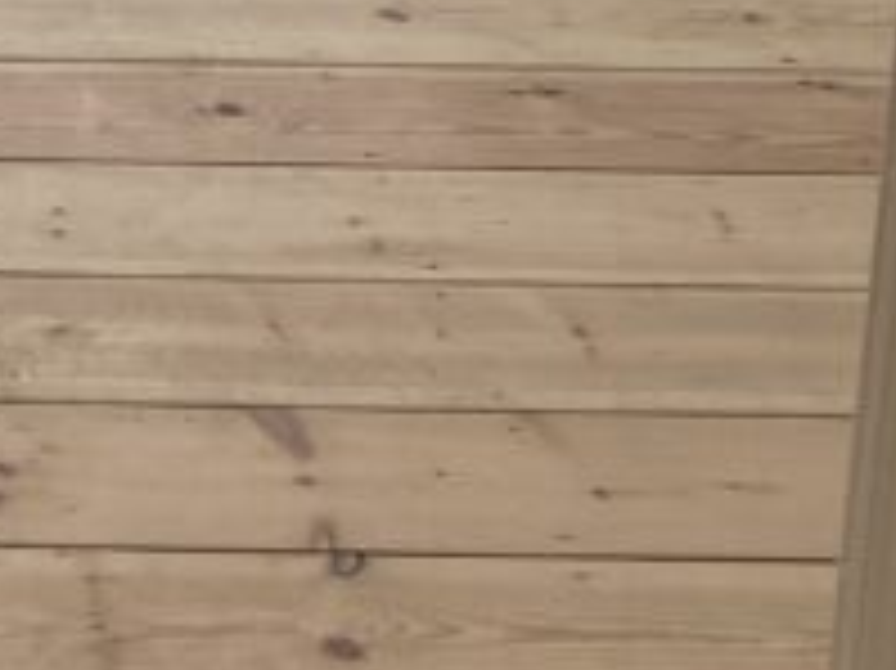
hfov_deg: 13.2
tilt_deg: -10.8
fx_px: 3466
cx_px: -752
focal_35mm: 134
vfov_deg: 9.3
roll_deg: +0.3
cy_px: -1196
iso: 32
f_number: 1.8
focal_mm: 4.25
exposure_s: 1/122
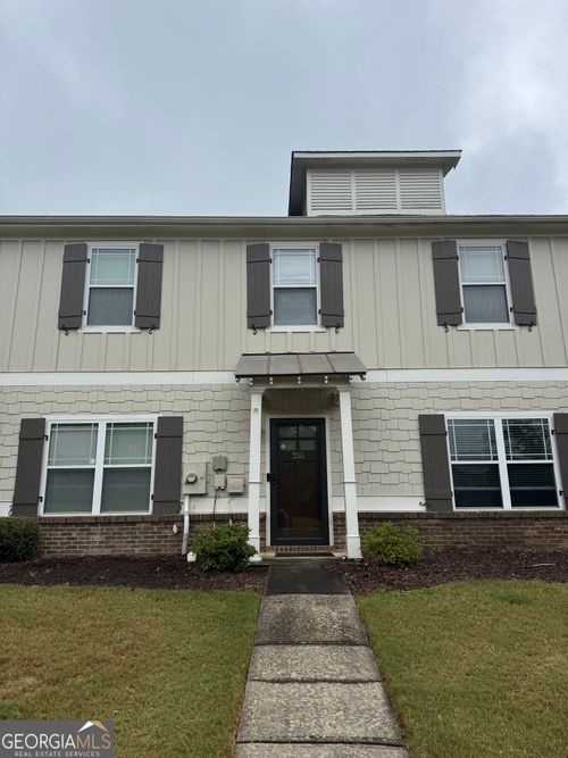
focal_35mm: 24
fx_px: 525
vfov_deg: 71.6
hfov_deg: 56.8
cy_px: 379
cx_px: 284
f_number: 1.78
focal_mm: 6.76
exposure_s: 1/5348
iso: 80
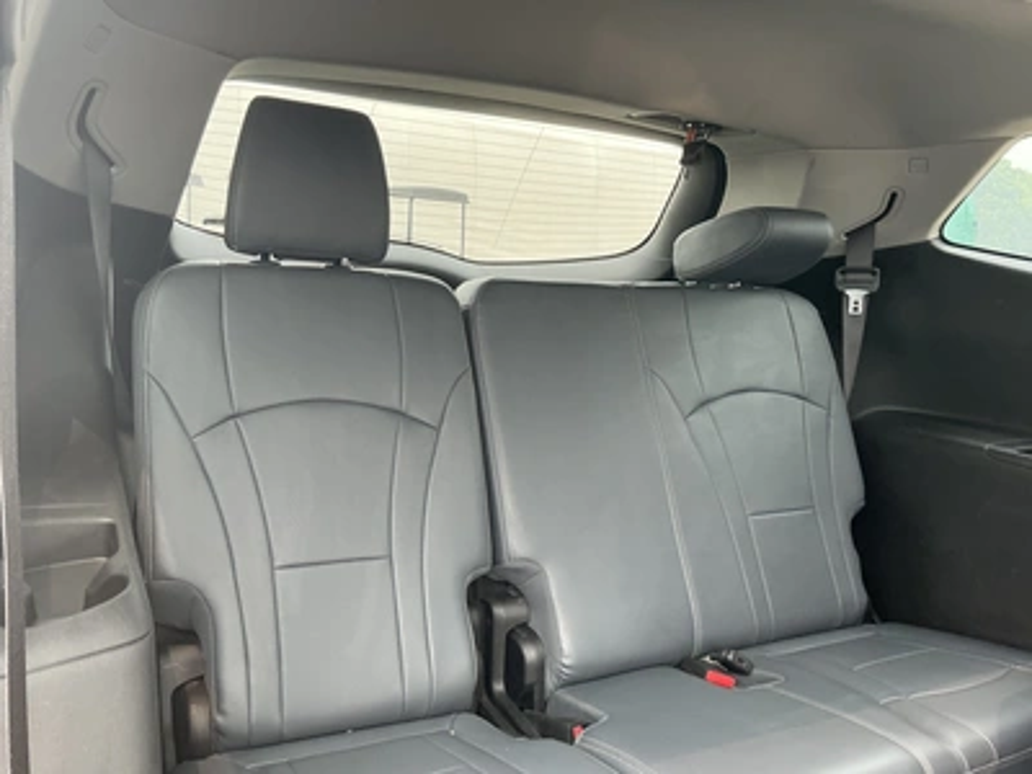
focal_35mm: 28
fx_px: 835
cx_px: 516
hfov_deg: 63.4
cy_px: 387
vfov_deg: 49.7
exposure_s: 1/100
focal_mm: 3
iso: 64
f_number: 1.8
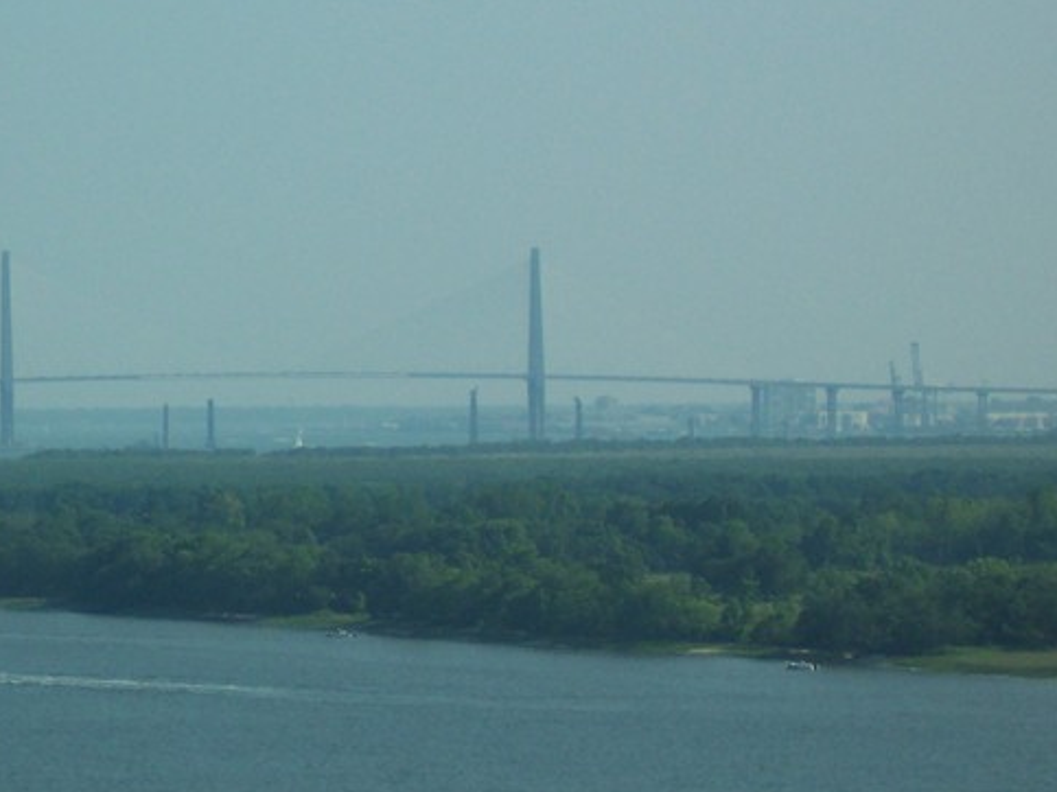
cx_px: 249
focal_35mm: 252
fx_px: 7693
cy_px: 154
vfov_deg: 5.9
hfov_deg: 7.8
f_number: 4.8
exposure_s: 1/750
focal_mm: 22
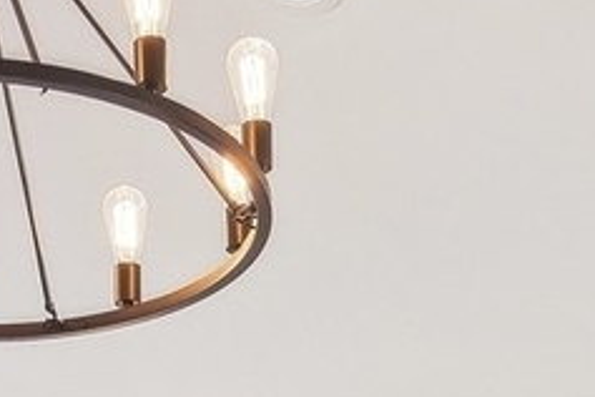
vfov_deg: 6.1
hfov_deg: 10.0
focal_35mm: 205
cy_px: 1307
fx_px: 3388
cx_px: 203
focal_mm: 20
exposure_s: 1/20
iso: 200
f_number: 8
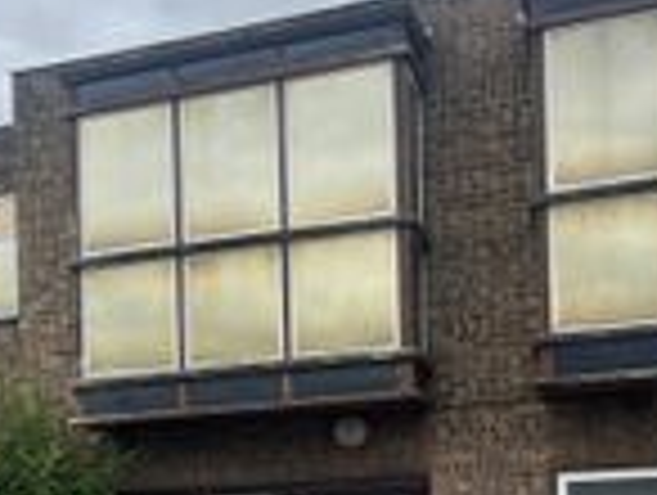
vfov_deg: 19.8
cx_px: -32
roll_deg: +2.4
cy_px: 549
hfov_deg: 25.7
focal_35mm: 71
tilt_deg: +1.7
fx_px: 1350
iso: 50
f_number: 1.6
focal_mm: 5.1
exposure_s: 1/761
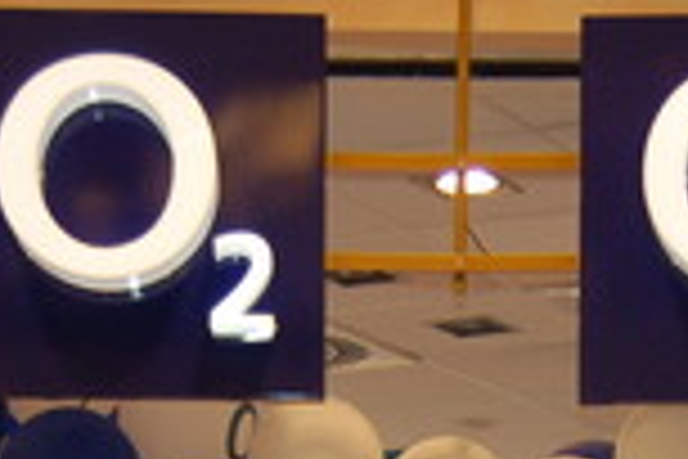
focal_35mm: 153
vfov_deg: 8.4
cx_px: 513
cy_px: 970
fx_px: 2924
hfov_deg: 13.4
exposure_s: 1/60
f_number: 3.8
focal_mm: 22
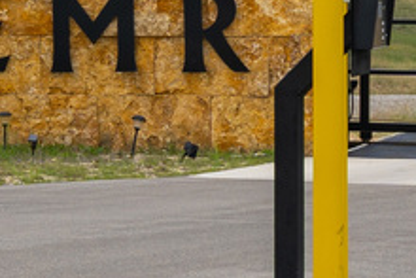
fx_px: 2983
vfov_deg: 5.3
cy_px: -45
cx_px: 200
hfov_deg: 8.0
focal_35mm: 258
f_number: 11
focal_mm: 35
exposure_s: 1/60
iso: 100
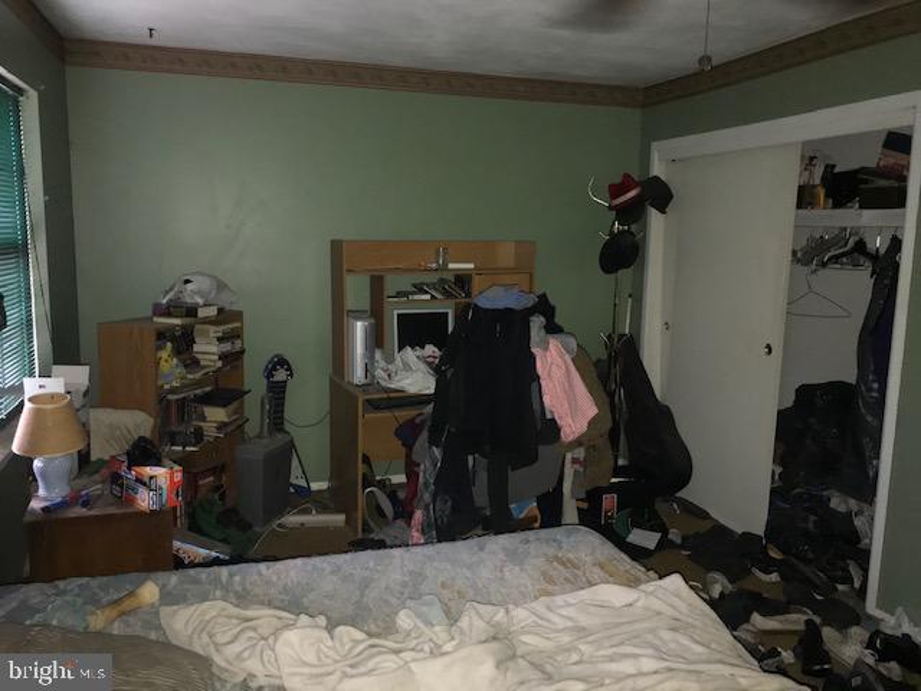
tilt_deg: -8.3
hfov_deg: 63.4
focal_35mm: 28
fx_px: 745
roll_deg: -1.2
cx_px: 460
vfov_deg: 49.7
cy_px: 346
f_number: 1.8
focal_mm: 3.99
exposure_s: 1/16
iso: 125
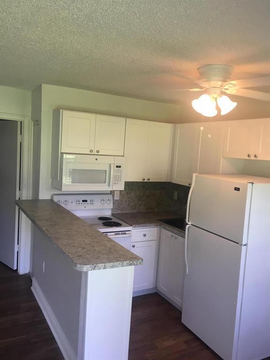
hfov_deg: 48.2
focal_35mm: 29
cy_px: 180
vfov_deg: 61.7
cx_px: 135
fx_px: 302
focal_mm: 4.15
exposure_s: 1/40
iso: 32
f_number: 2.2
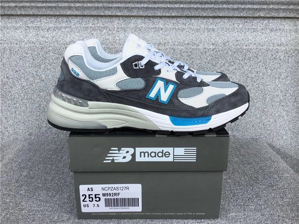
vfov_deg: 45.4
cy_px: 112
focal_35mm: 31
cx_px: 150
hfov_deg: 58.4
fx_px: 268
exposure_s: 1/397
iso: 25
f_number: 2.4
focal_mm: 3.3
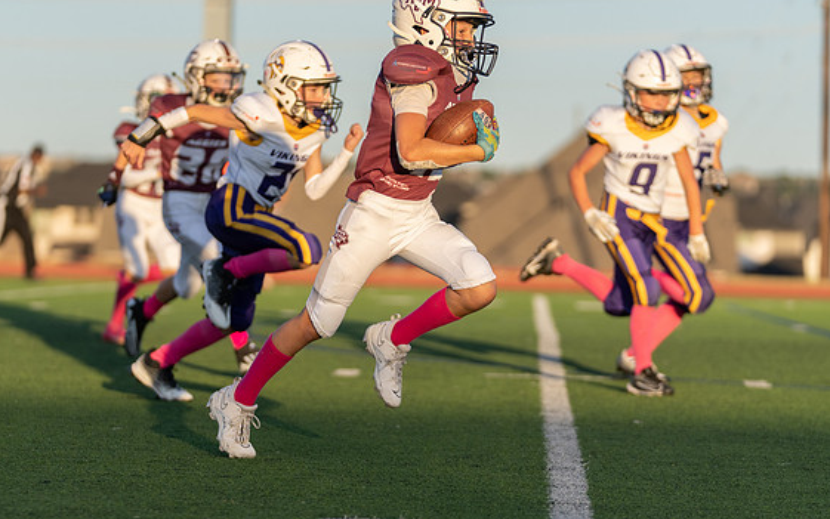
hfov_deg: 10.4
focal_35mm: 201
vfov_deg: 6.5
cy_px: 266
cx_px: 367
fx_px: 4548
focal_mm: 137
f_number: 2.8
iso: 250
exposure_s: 1/2000
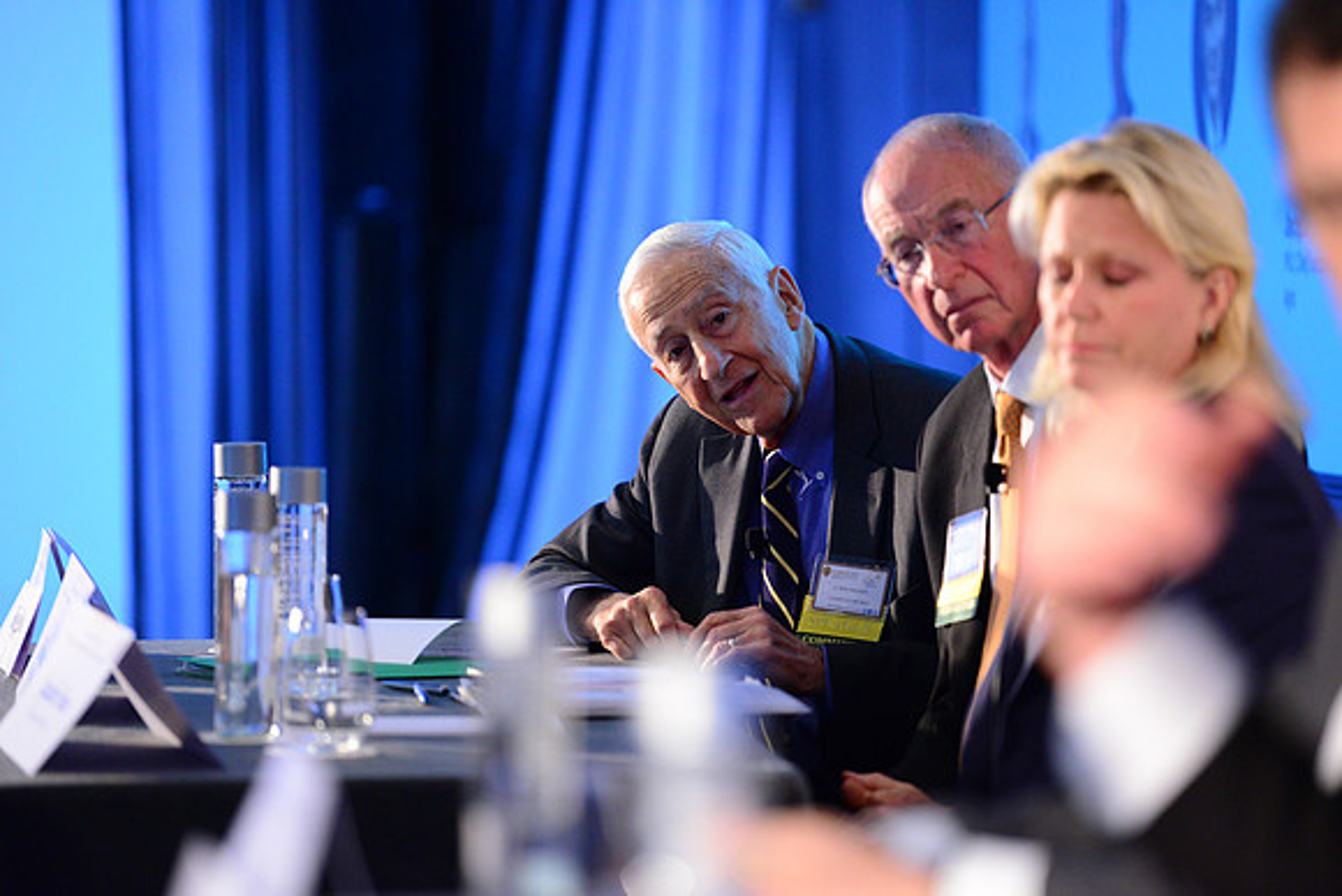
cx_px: 671
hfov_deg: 10.3
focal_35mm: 200
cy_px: 448
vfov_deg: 6.9
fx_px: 7457
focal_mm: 200
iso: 4000
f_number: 2.8
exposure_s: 1/125
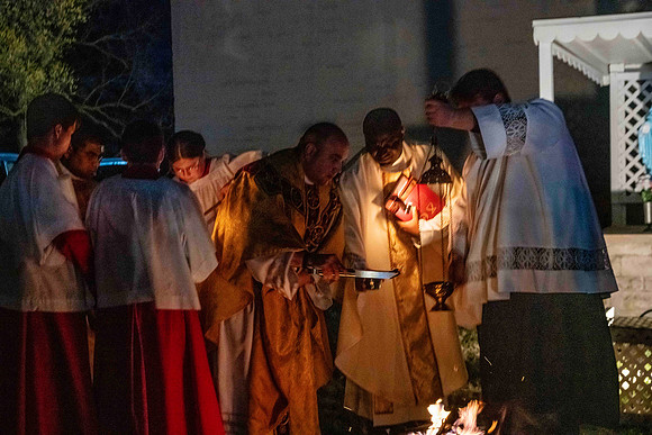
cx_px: 326
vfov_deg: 22.6
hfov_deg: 33.4
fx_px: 1087
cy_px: 218
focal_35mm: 60
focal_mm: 60
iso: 8000
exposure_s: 1/40
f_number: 6.3
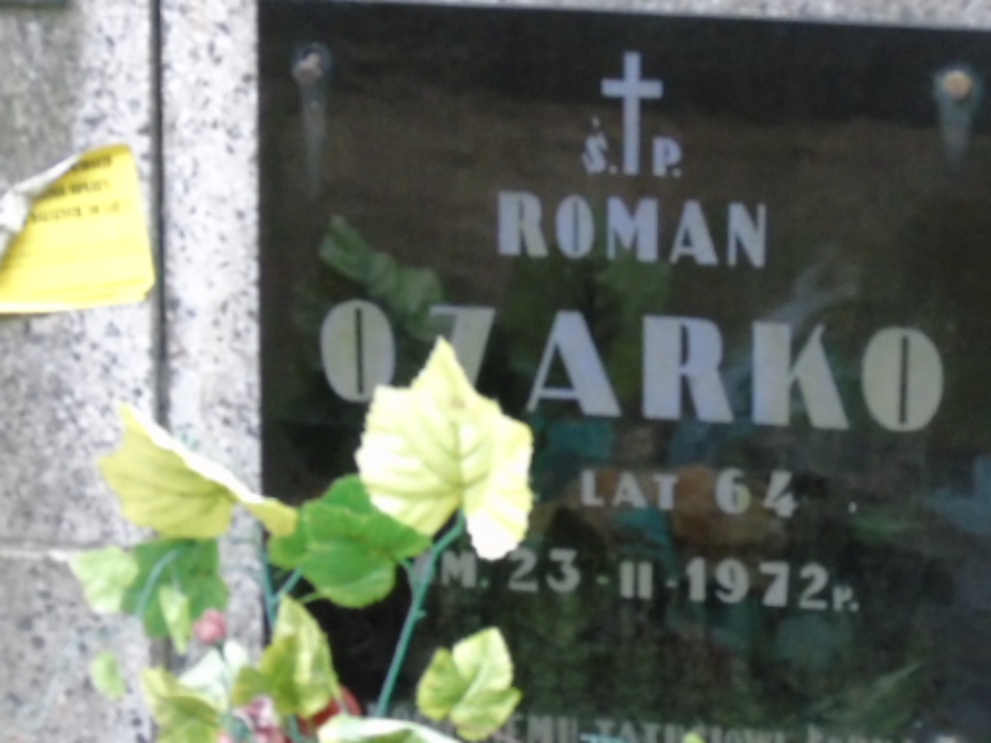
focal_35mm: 179
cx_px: 597
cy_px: 431
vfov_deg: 8.3
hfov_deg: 11.0
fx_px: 5124
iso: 800
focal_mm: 25
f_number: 4.7
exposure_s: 1/50
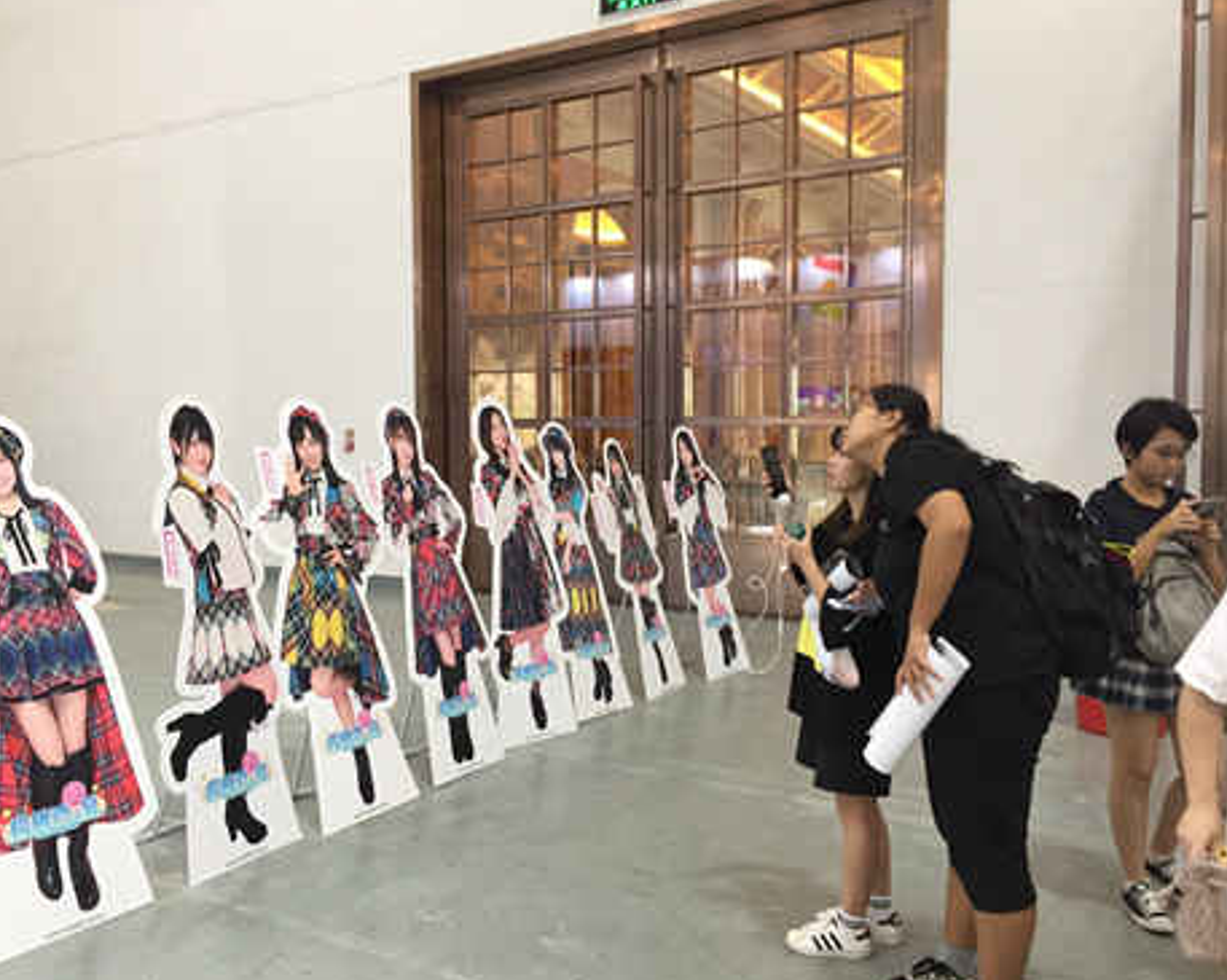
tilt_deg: -3.1
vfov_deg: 47.1
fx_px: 1125
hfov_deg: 57.2
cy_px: 490
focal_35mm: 31
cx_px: 596
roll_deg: -0.6
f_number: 2.2
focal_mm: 4.15
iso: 80
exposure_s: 1/33
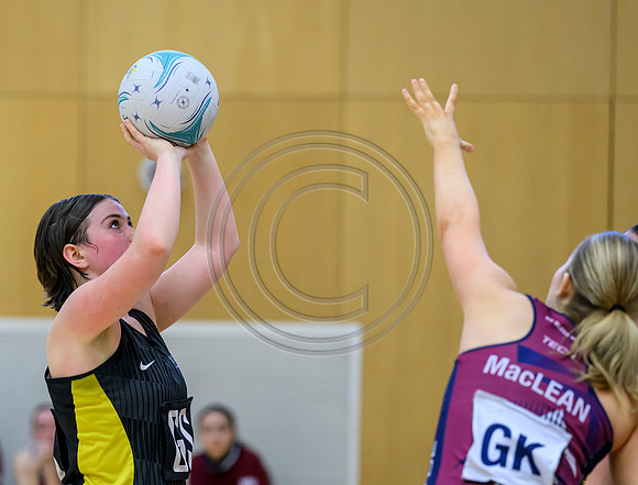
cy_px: 287
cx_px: 213
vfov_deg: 6.5
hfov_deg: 8.5
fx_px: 4293
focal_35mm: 232
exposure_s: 1/800
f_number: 3.2
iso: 3200
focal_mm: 160
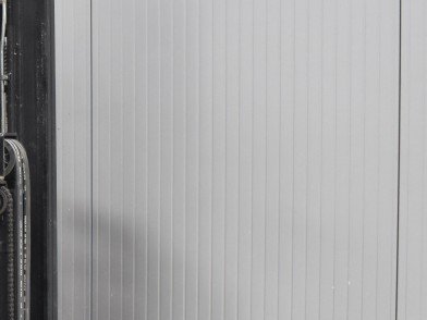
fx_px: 1252
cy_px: 261
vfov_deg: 14.5
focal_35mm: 101
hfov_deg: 17.9
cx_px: -148
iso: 1600
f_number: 5
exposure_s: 1/25
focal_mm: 23
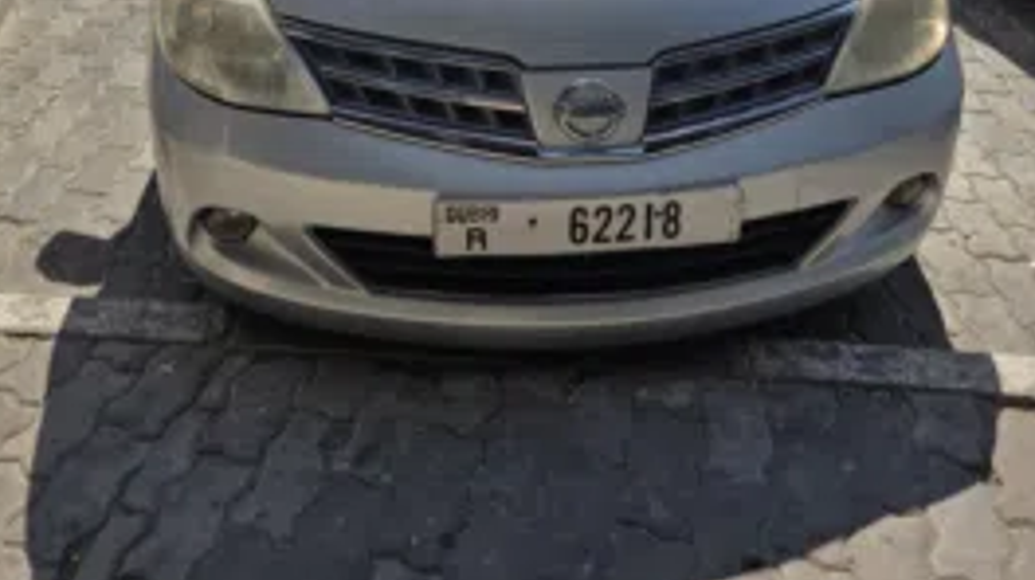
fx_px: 1042
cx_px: 545
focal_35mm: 38
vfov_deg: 27.5
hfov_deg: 52.8
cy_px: -110
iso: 50
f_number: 1.7
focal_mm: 6.3
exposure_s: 1/7944
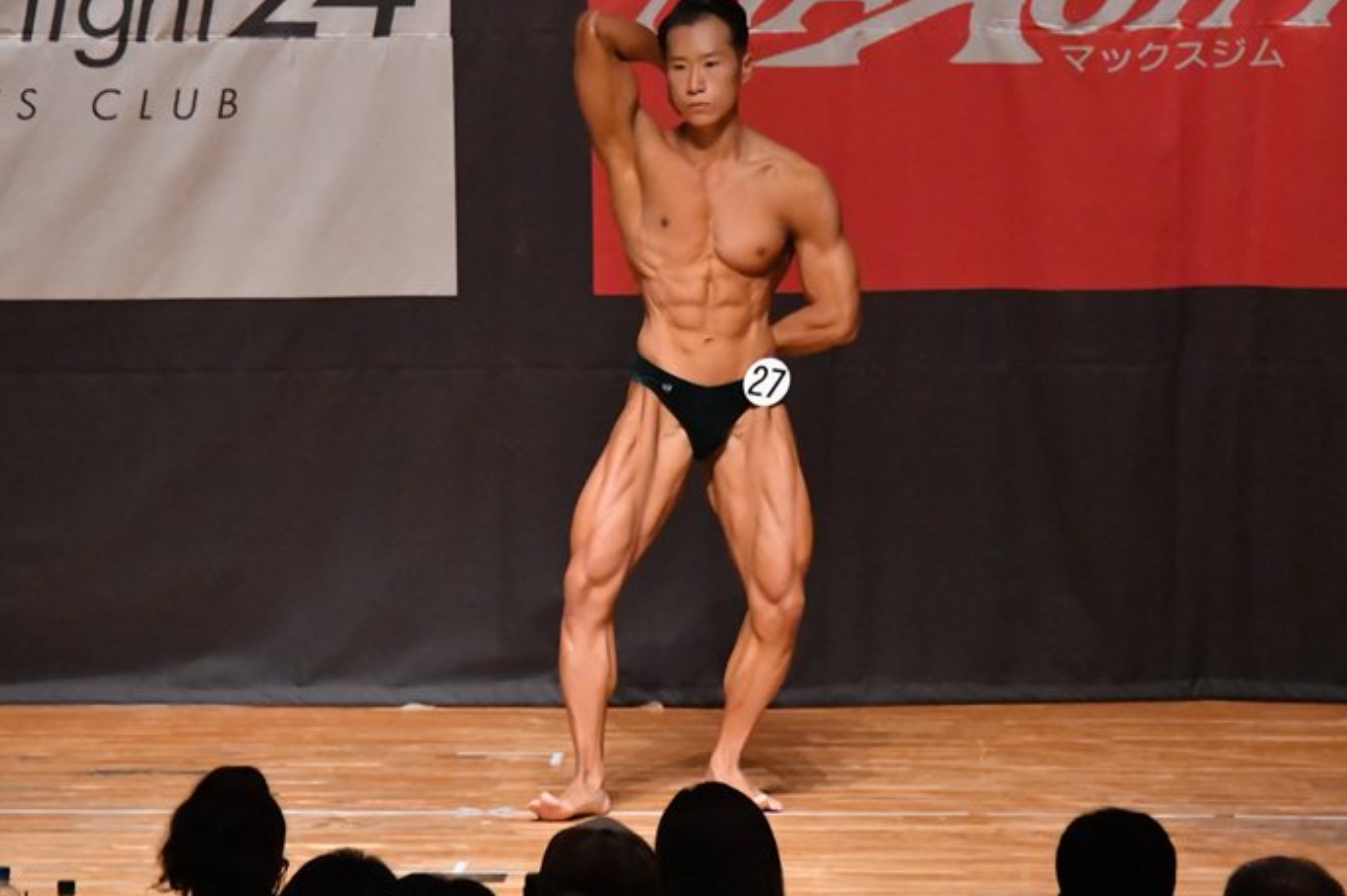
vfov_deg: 4.5
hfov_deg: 6.7
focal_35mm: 306
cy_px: 410
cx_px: 627
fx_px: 11441
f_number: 5.6
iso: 12800
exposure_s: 1/400
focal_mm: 180
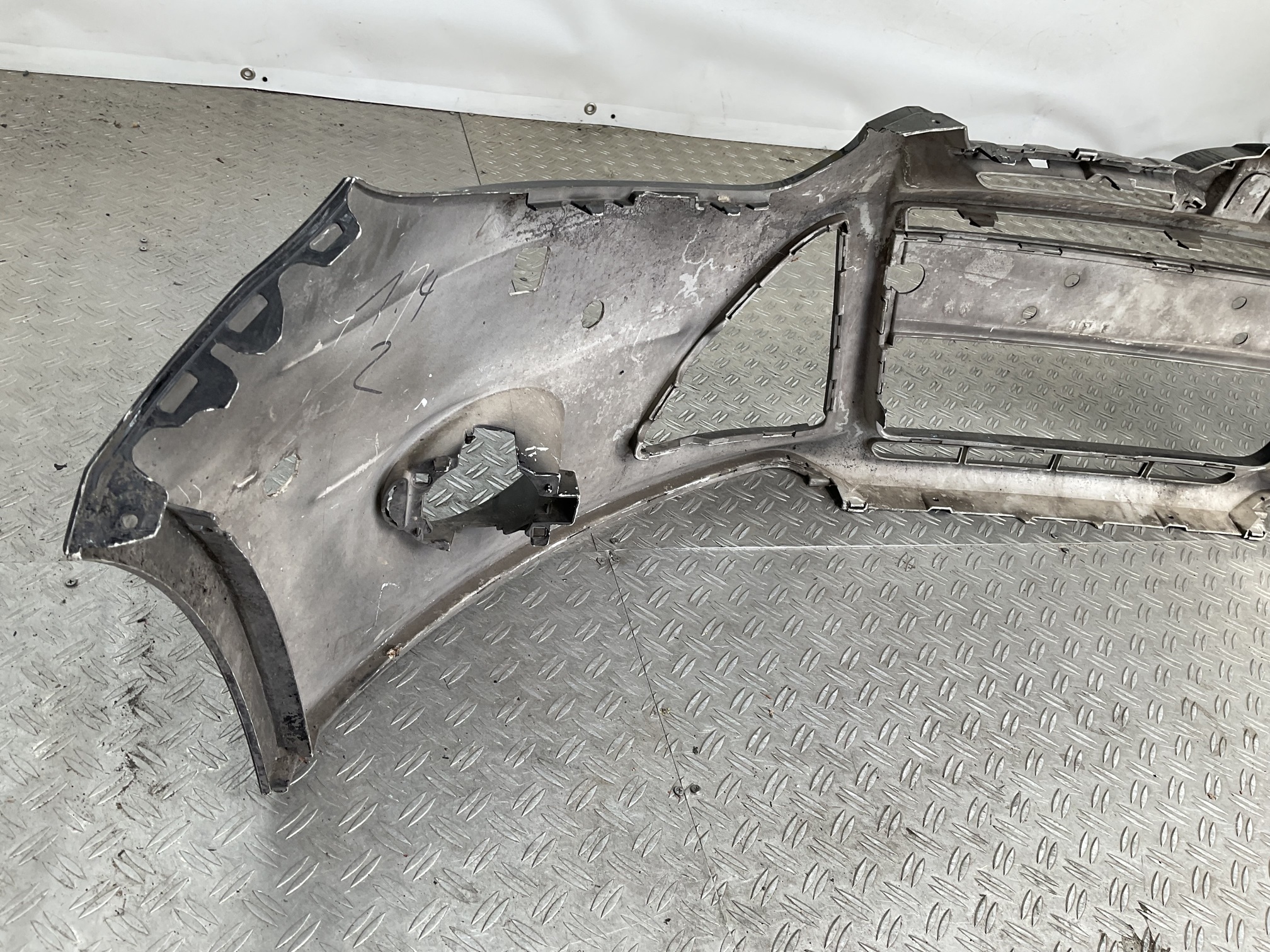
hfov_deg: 61.7
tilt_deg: -36.2
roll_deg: -16.2
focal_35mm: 29
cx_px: 635
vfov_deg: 48.2
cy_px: 476
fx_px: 1064
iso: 16
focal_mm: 3
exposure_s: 1/157
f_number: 1.8
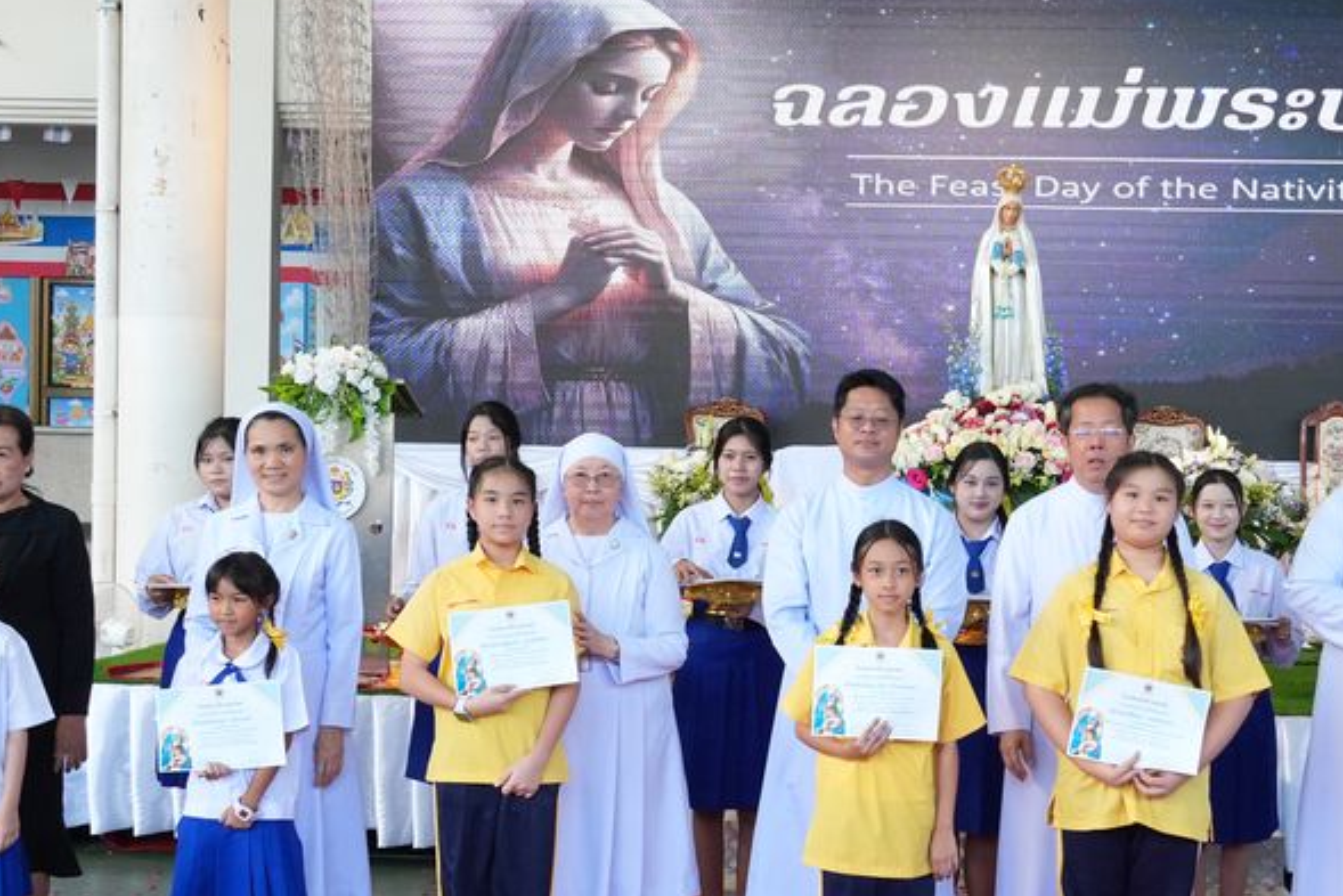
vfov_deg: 24.2
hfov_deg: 35.5
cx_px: 832
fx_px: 2089
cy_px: 496
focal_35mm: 56
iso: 1250
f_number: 5.6
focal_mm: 22
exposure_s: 1/200
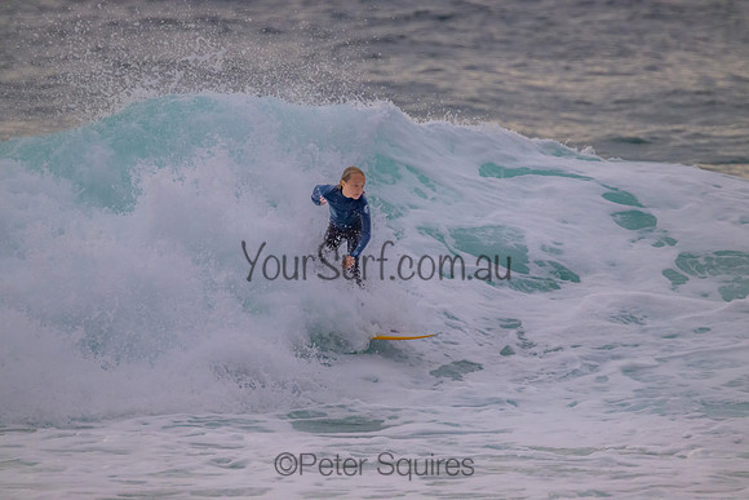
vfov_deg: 1.7
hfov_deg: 2.6
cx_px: 374
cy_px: 250
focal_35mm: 800
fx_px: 16648
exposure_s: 1/2000
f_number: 11
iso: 4500
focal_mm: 800
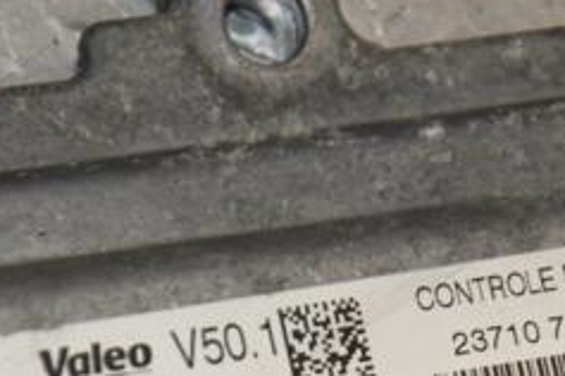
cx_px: 343
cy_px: 409
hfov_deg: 5.2
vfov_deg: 3.4
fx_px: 6266
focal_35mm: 399
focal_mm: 105
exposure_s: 1/200
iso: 800
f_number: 7.1
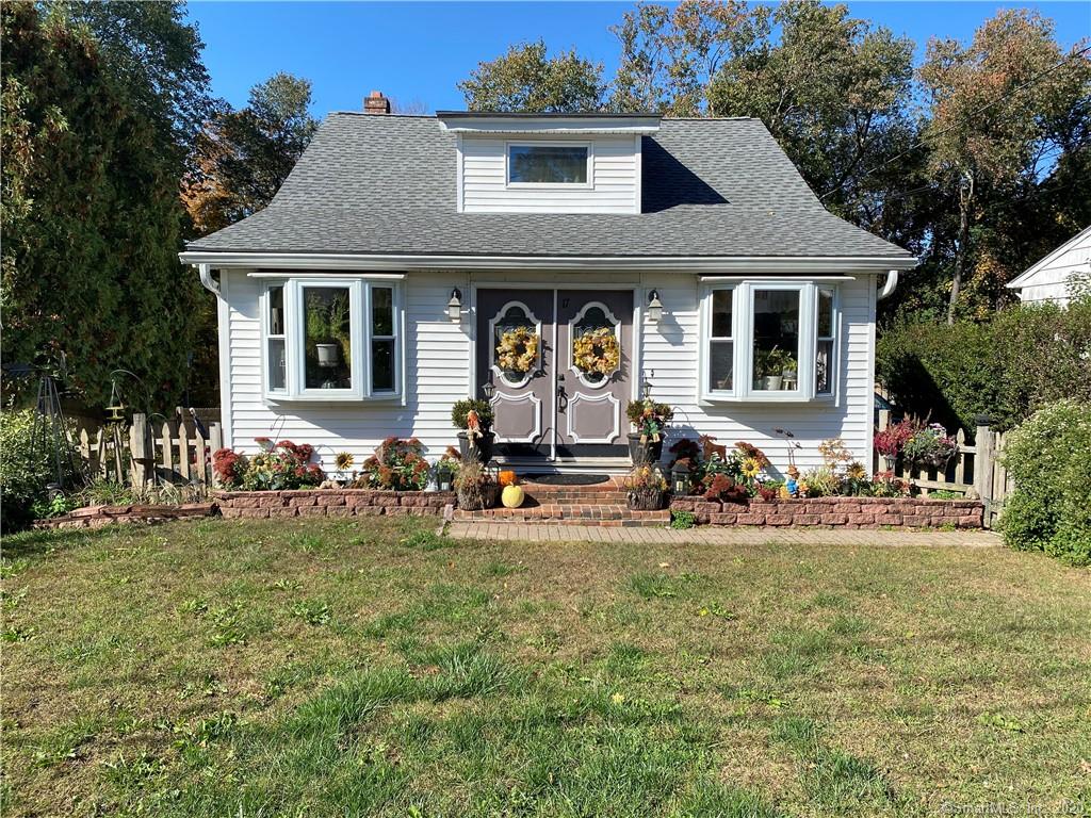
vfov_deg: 53.1
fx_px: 819
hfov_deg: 67.3
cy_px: 409
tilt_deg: -4.9
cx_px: 546
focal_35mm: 26
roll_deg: -0.8
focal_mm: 4.25
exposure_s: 1/2358
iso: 32
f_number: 1.8
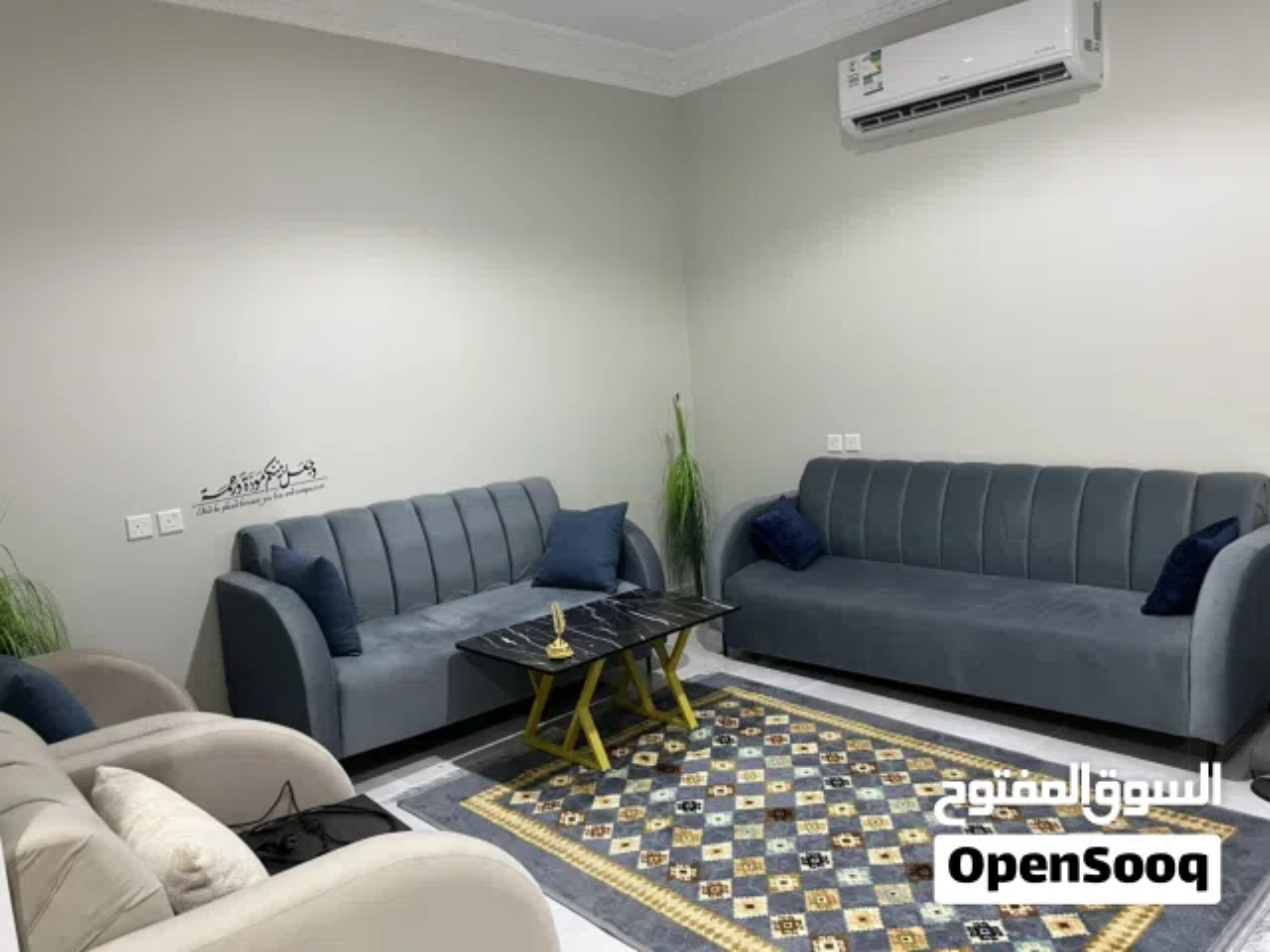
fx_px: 954
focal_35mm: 26
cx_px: 635
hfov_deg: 67.3
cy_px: 476
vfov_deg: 53.1
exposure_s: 1/60
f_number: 1.6
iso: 200
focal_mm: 5.1
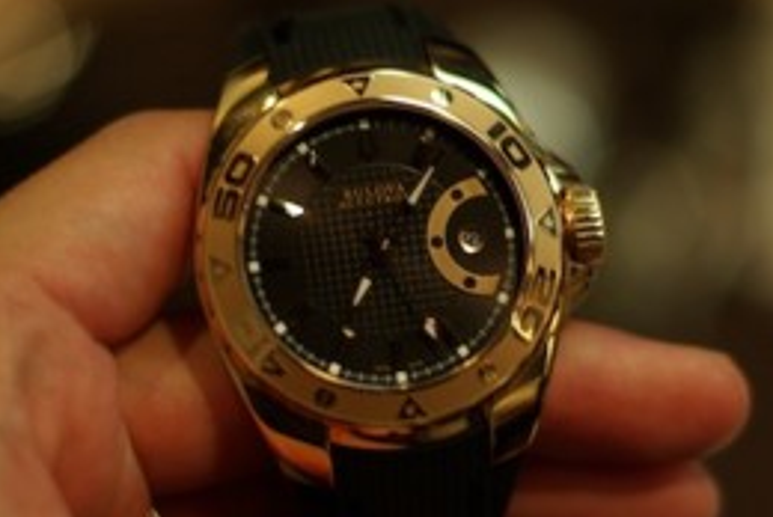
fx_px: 2794
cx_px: 449
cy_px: 208
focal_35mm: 130
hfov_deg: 15.7
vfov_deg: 10.6
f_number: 2
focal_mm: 50
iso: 100
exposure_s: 1/60
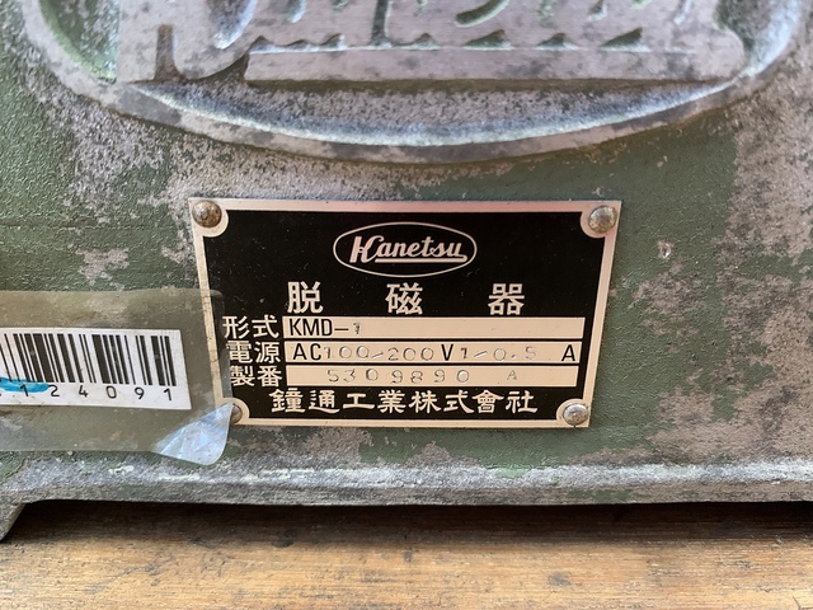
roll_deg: +0.1
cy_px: 305
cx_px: 406
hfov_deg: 67.3
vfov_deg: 53.1
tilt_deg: -25.7
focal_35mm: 26
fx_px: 611
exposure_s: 1/30
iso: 500
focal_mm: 4.25
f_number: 1.8
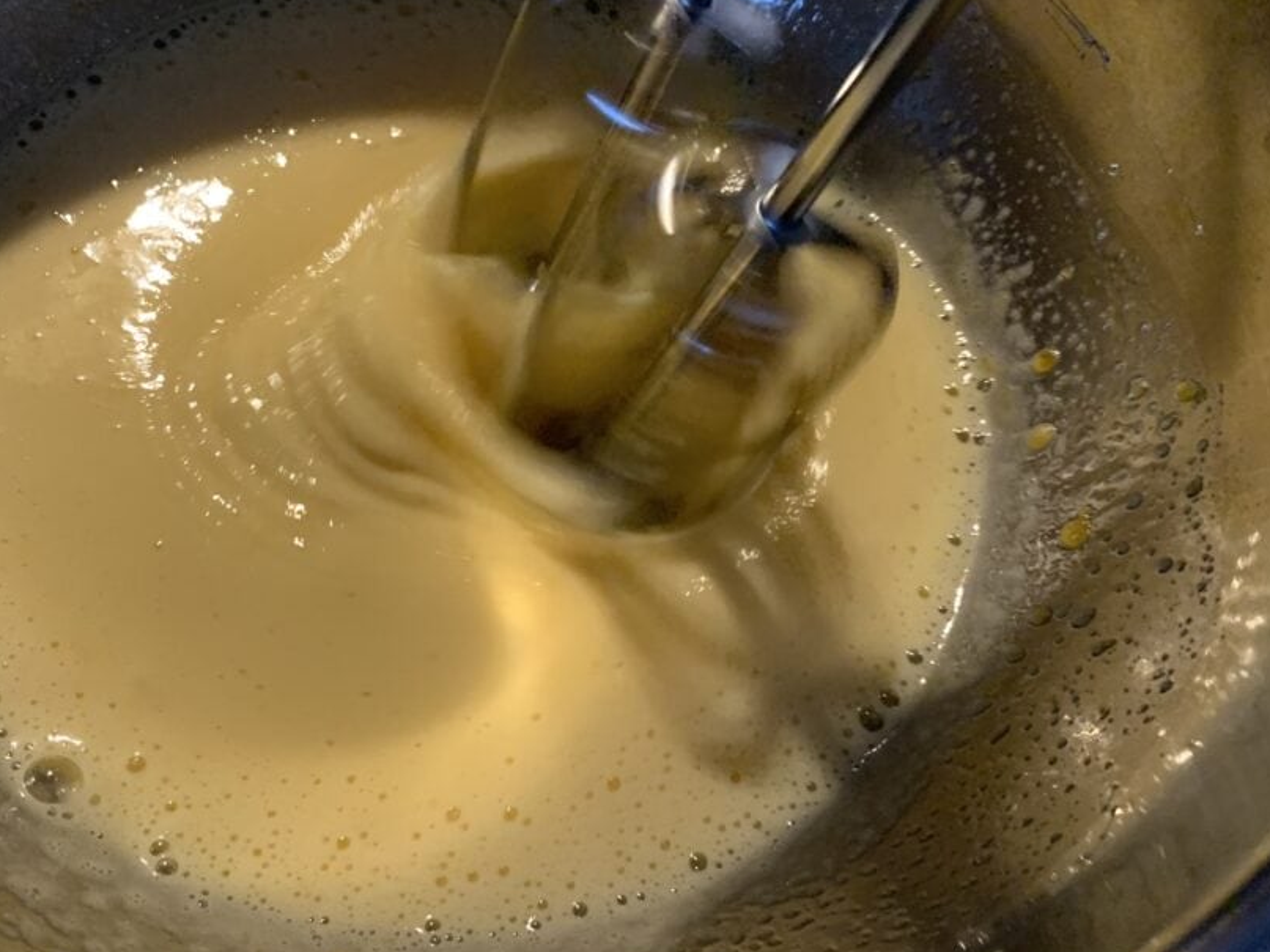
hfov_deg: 54.7
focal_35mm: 33
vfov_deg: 42.9
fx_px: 1211
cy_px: 491
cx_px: 474
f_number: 1.8
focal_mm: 4.25
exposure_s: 1/47
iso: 400
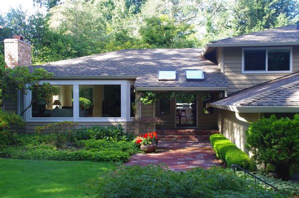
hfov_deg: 40.4
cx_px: 150
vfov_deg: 27.4
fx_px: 406
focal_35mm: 49
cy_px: 99
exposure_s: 1/60
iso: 400
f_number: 8
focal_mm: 33
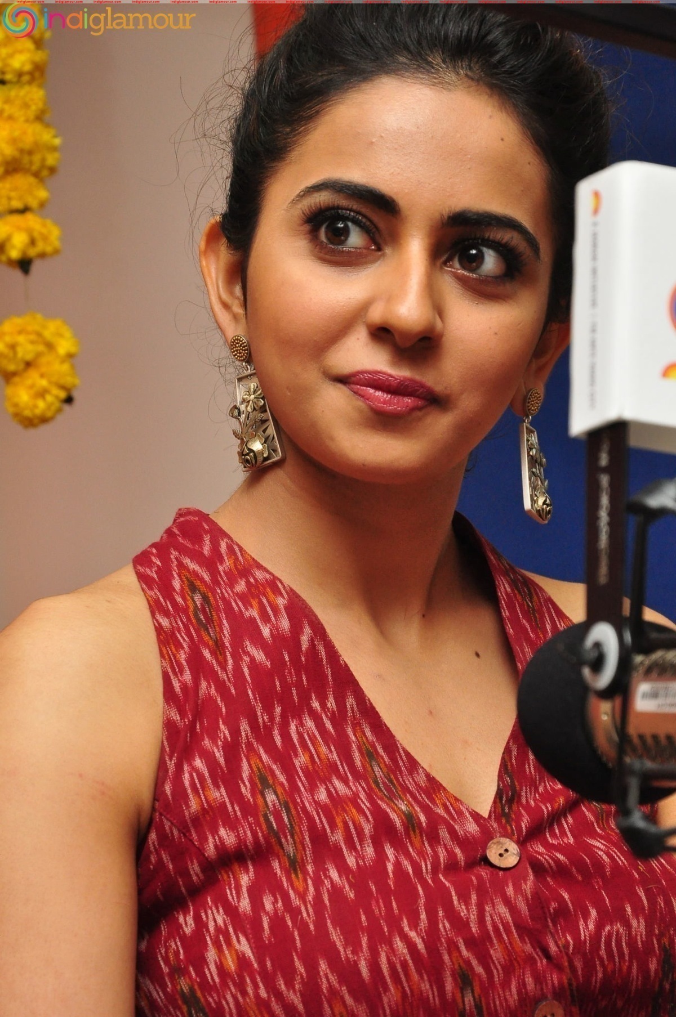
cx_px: 338
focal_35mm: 105
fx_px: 2965
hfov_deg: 13.0
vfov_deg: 19.5
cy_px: 508
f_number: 8
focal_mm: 70
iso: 1250
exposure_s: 1/125
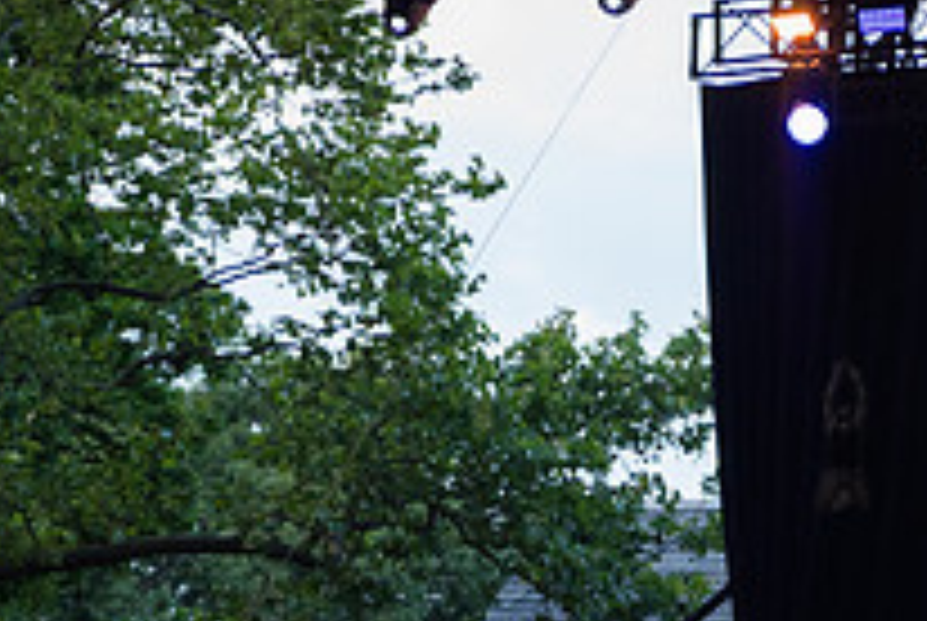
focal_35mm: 241
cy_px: 945
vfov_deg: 5.7
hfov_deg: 8.5
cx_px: 729
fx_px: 6215
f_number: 3.5
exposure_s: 1/320
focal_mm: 70
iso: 1000
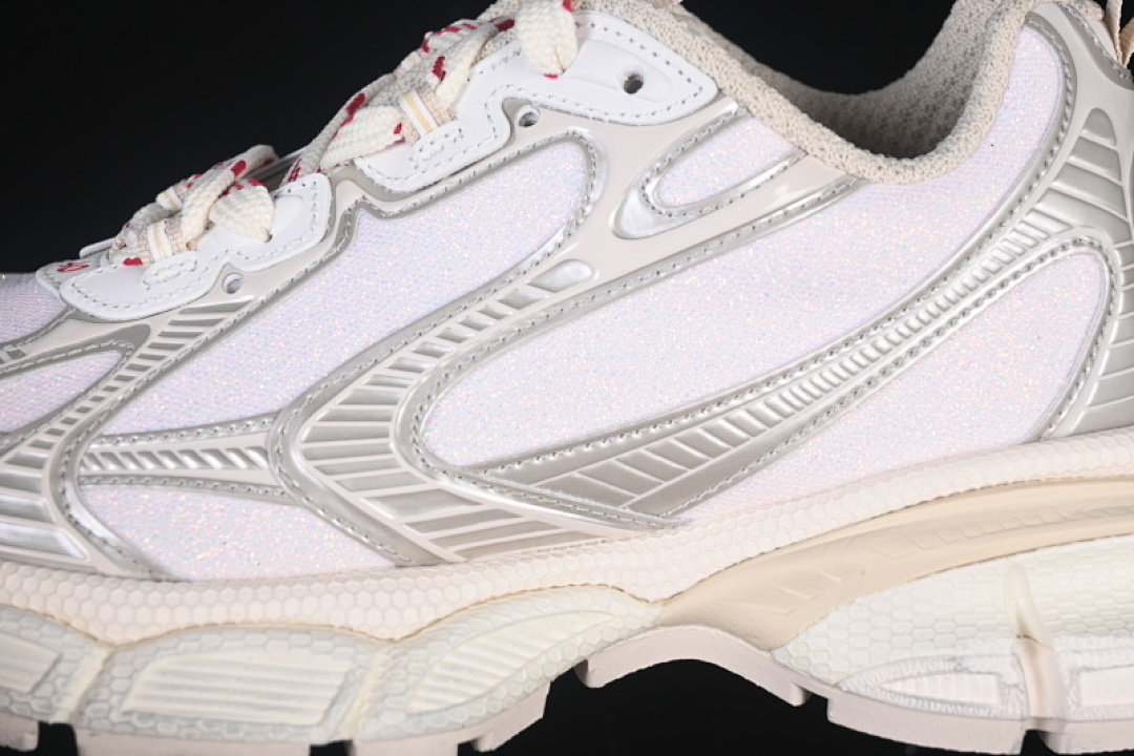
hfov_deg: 27.0
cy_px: 378
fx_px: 2362
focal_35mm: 75
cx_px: 567
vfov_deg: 18.2
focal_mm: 50
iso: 160
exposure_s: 1/80
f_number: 7.1
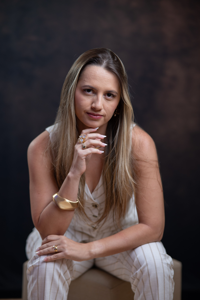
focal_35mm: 85
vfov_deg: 23.9
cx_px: 100
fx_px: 708
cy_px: 150
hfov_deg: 16.1
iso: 250
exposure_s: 1/160
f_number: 1.8
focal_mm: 85
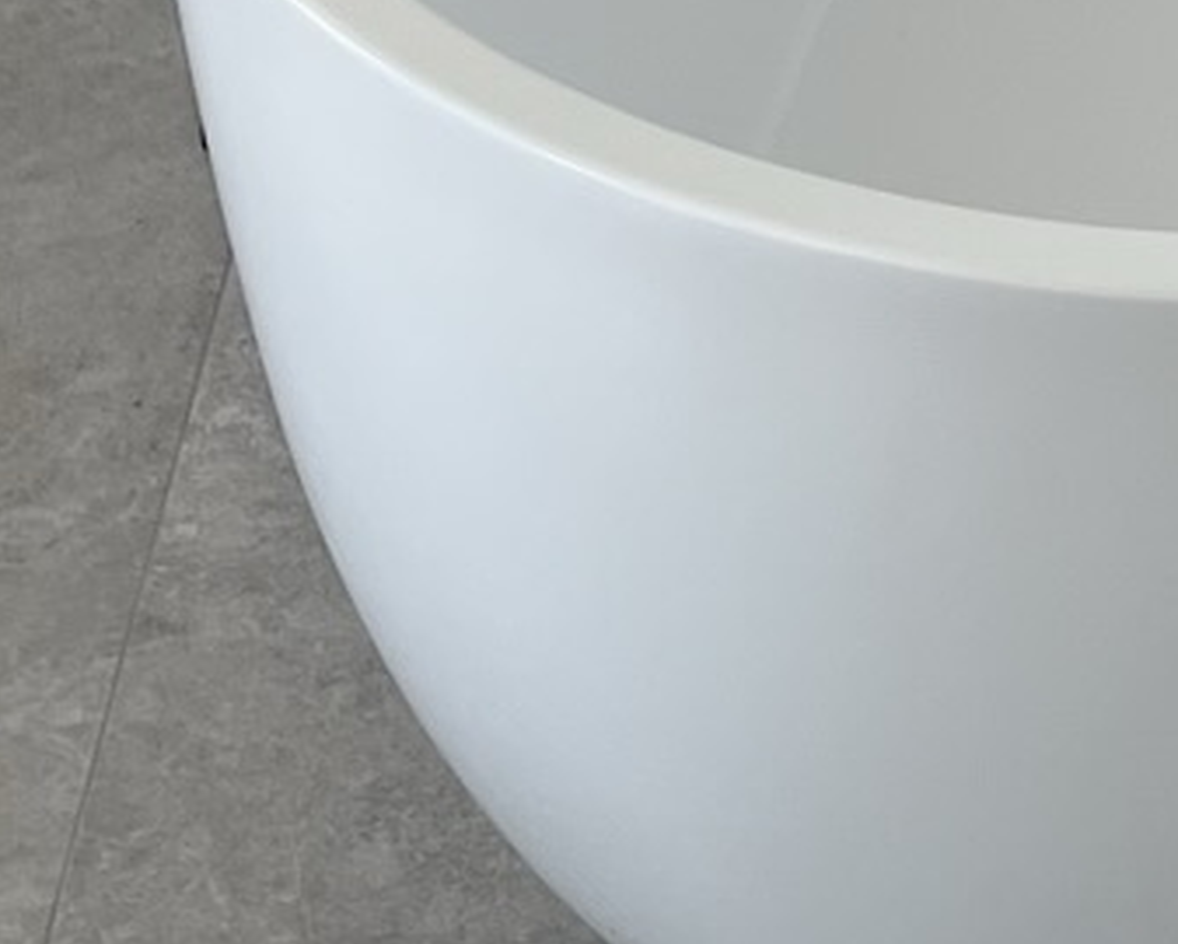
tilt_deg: -25.1
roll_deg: +1.6
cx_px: 1108
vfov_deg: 9.7
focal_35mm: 154
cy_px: -472
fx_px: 5372
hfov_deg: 12.4
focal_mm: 5.7
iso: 50
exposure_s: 1/339
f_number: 1.5
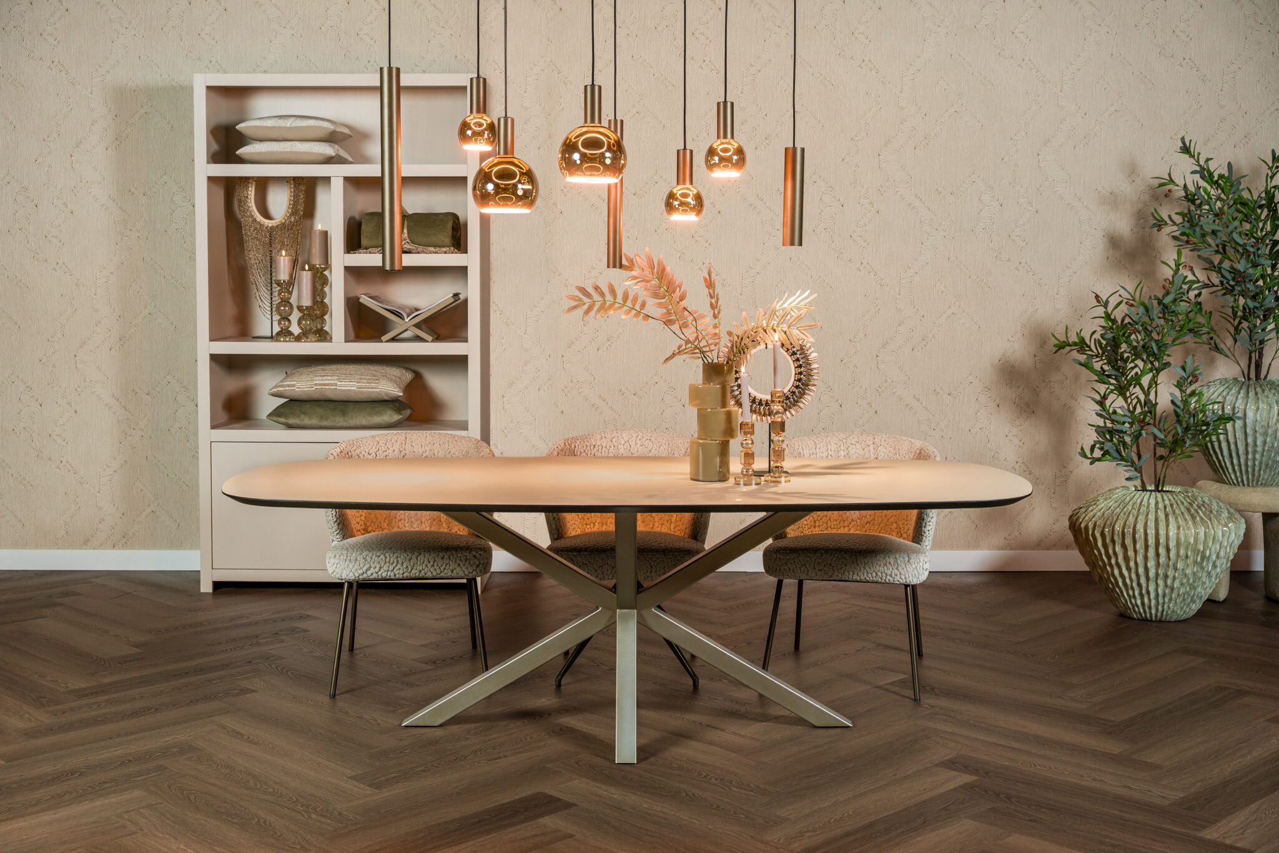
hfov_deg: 44.2
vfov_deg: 30.3
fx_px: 1574
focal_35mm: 44
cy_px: 426
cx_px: 640
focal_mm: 44.3
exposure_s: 1/50
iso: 500
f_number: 4
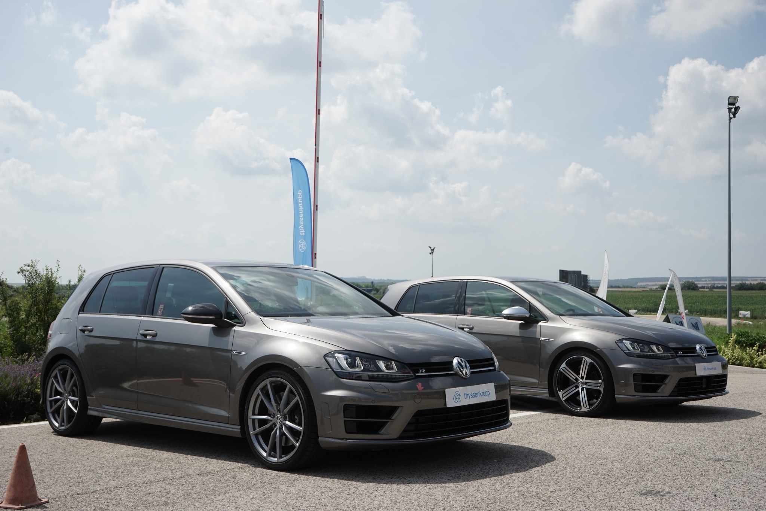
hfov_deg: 47.4
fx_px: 872
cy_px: 256
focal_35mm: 41
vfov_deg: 32.6
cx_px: 383
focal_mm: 41
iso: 100
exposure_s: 1/250
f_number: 10
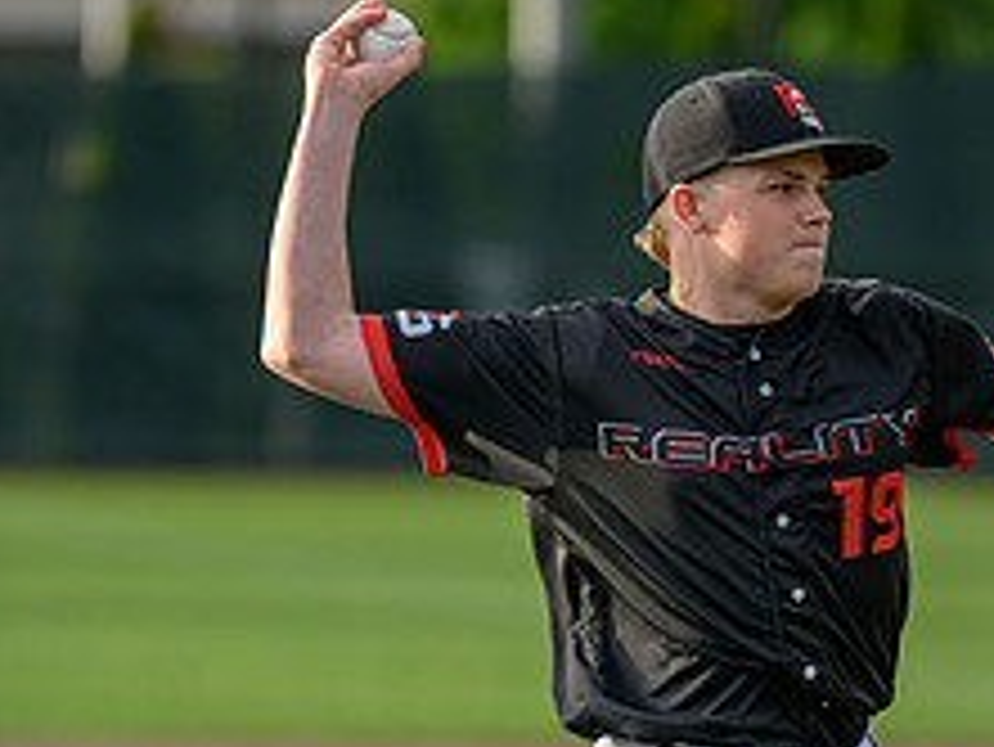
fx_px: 18158
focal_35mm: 632
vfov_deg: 2.4
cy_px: 700
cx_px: 496
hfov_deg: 3.1
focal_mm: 200
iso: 900
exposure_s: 1/2000
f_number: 2.8
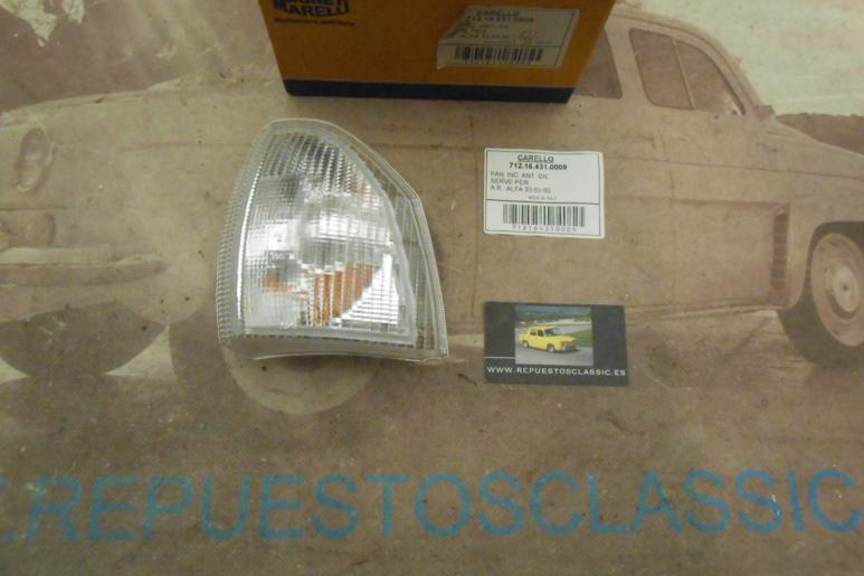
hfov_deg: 65.5
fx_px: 672
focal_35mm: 28
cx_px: 429
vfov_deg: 46.3
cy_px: 247
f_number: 3.5
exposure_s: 1/100
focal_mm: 4.6
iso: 800
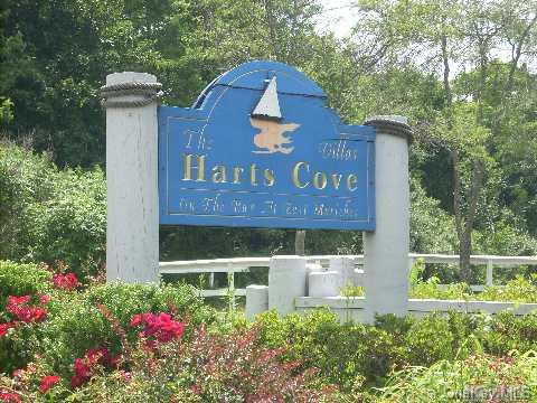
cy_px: 202
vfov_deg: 19.1
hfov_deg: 25.3
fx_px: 1195
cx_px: 268
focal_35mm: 77
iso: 64
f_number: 4.2
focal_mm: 12.8
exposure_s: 1/250
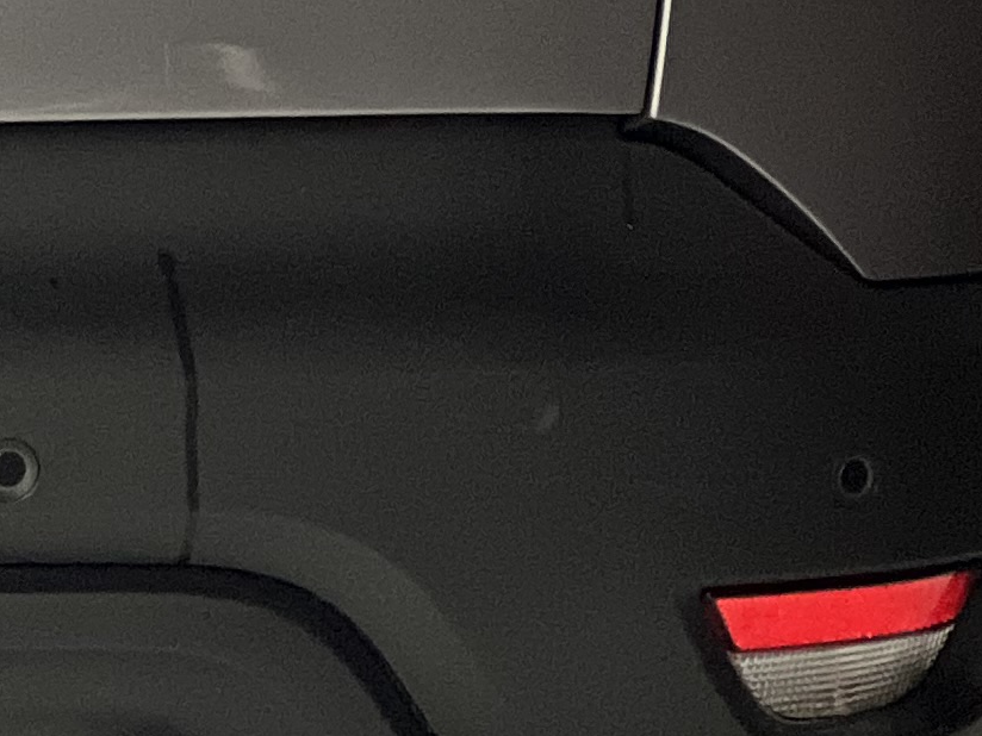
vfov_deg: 3.9
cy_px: -298
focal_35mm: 377
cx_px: -919
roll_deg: -0.6
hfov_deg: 5.2
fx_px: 10695
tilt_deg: -8.1
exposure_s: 1/25
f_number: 2.8
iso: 400
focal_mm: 9
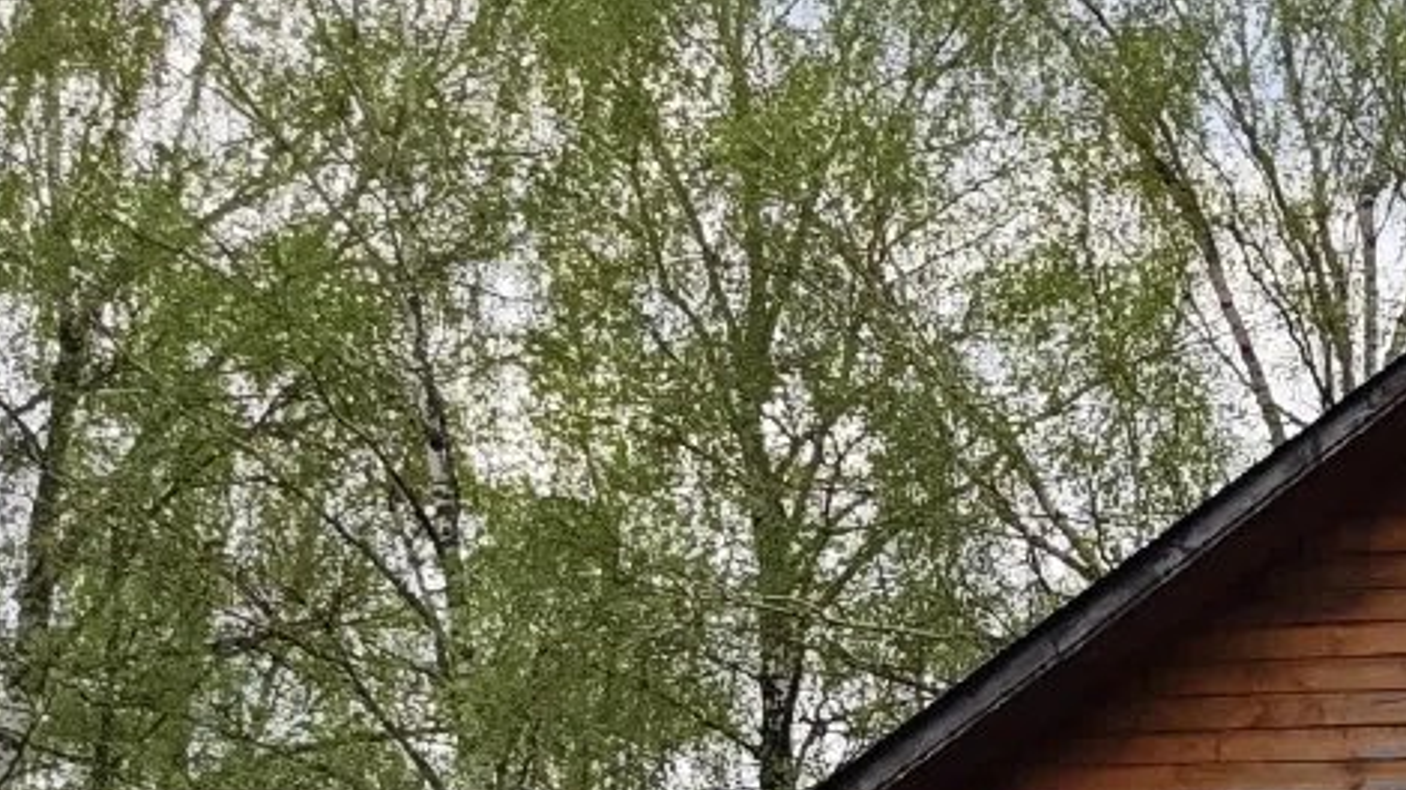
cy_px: 1374
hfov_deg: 14.2
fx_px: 4770
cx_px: 2782
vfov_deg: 9.1
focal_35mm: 128
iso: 50
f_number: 1.62
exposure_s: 1/3606
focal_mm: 6.55
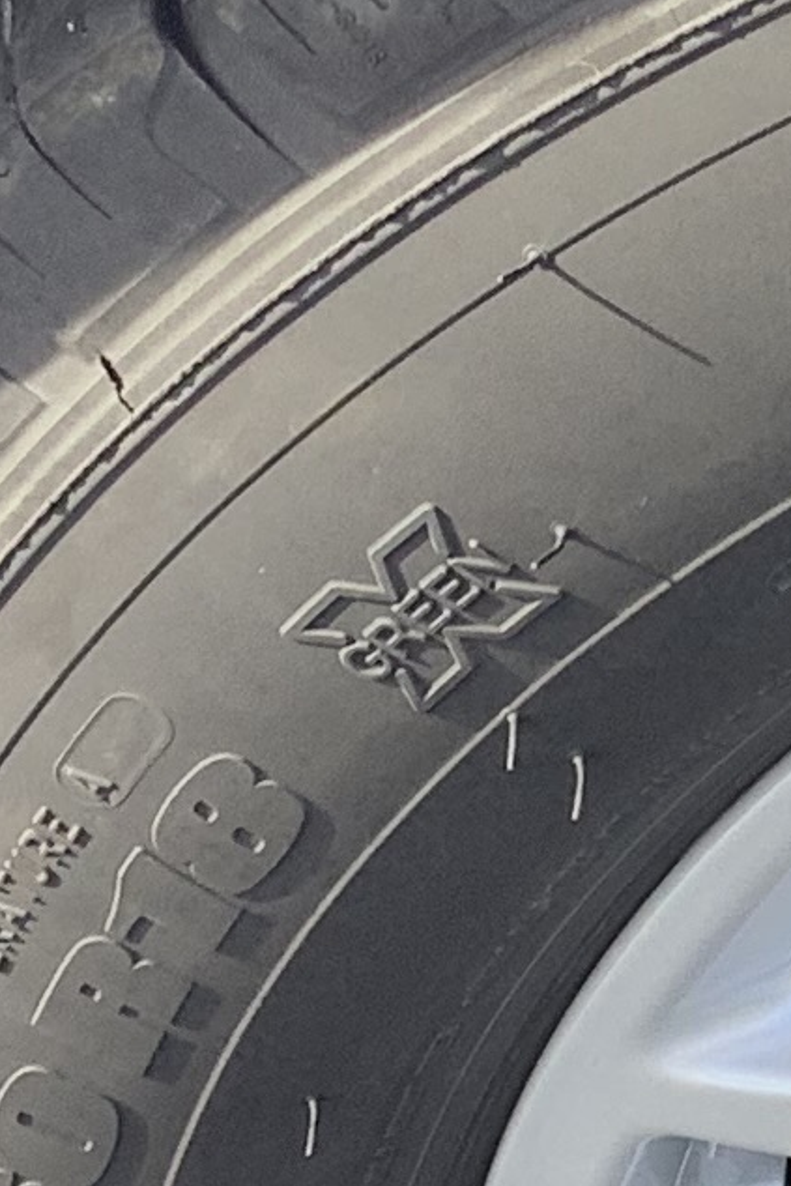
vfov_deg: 12.4
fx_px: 5468
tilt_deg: -48.2
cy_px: 722
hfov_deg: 7.8
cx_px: 1776
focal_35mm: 166
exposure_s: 1/199
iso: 25
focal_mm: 3.3
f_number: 2.4
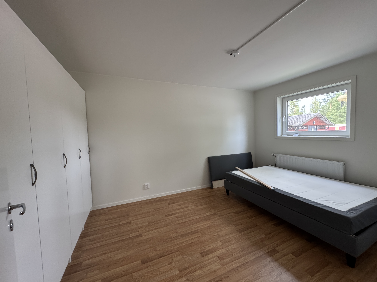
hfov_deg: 102.1
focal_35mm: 14
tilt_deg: -3.2
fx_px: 152
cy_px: 141
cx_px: 188
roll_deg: +1.9
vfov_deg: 85.7
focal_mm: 2.22
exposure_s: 1/100
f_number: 2.2
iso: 320
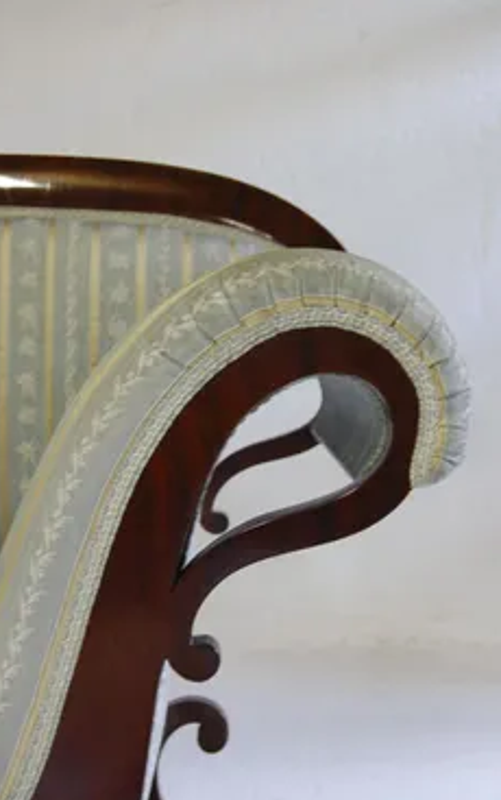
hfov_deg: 25.1
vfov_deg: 39.1
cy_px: 410
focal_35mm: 52
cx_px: 233
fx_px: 1124
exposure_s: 1/10
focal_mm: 31
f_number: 4.5
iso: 800
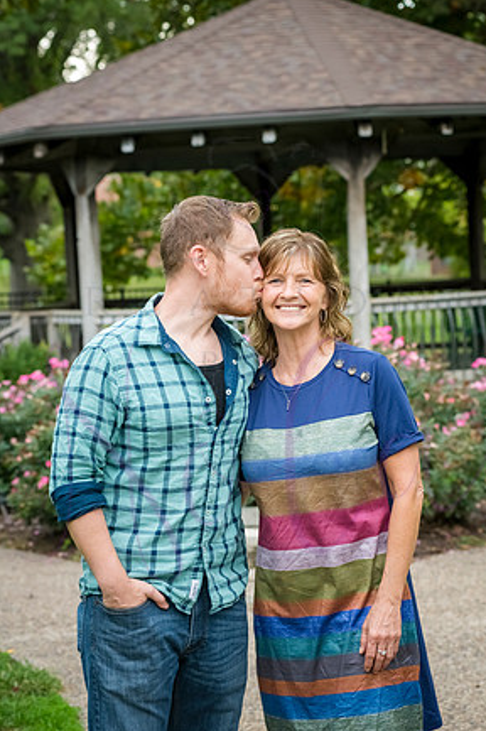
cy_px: 361
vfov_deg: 19.7
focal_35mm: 104
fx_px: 2109
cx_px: 251
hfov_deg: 13.1
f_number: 6.3
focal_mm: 100
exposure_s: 1/250
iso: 1250
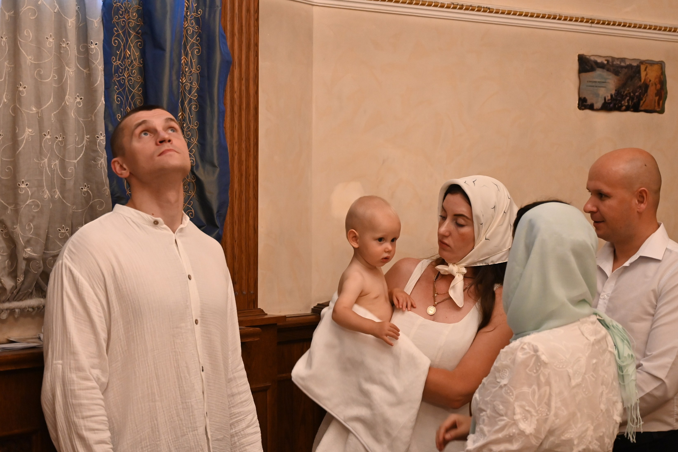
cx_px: 333
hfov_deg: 32.4
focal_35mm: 62
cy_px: 270
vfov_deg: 21.9
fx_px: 1168
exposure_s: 1/125
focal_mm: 50
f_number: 4
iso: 3200
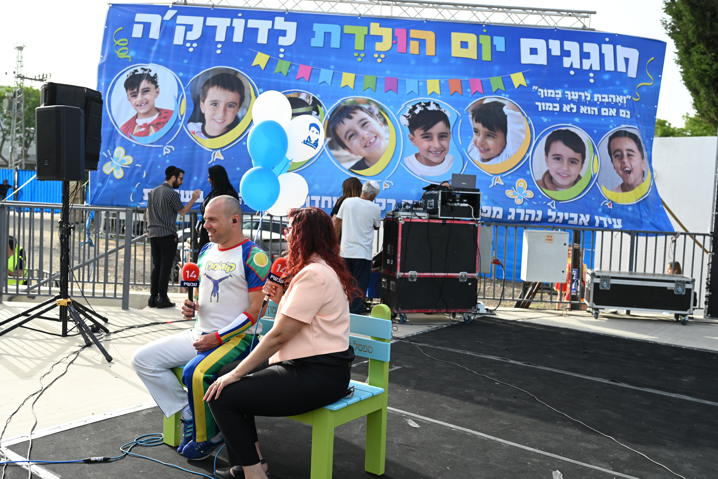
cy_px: 240
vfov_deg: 37.9
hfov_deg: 54.4
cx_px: 359
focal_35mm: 35
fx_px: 698
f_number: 4
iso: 100
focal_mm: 35
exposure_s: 1/320
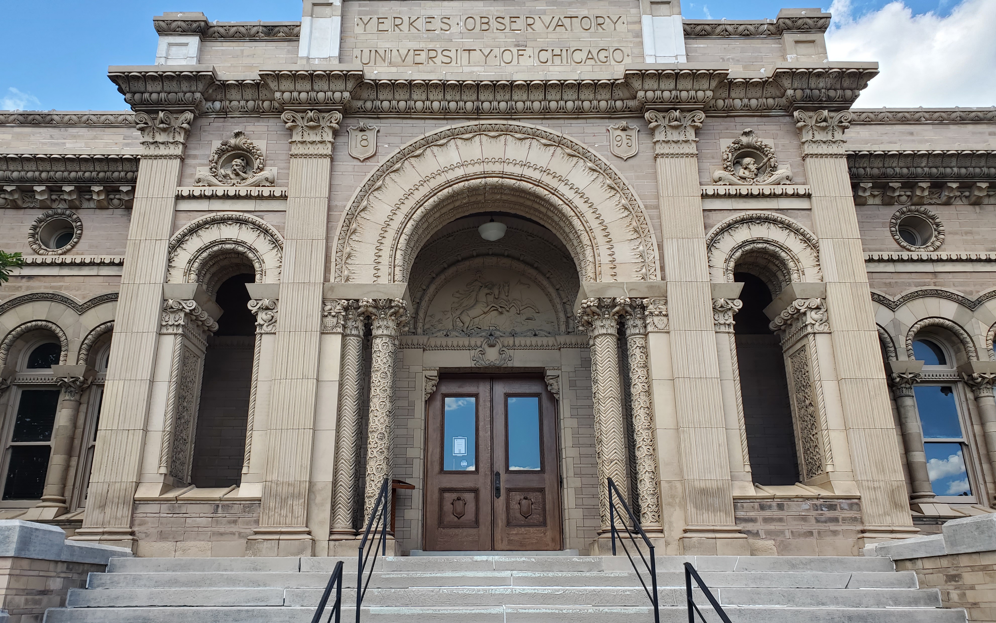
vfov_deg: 44.5
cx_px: 494
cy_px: 302
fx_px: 760
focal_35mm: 28
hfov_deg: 66.5
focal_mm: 4.3
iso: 50
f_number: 2.4
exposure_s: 1/366
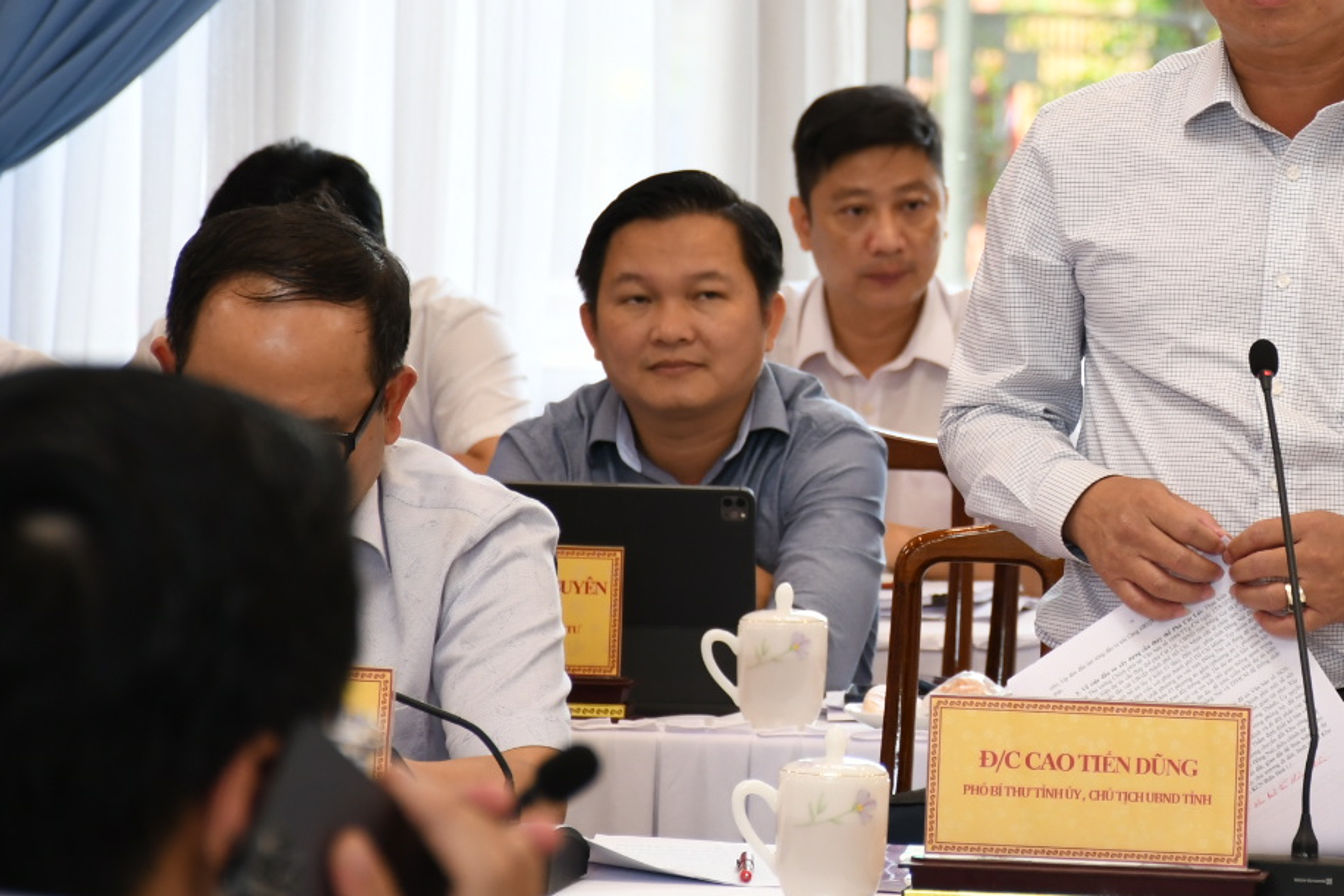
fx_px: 9372
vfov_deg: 5.5
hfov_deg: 8.2
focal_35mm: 251
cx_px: 1174
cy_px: 199
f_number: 5.3
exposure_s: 1/60
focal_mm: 95
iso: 500
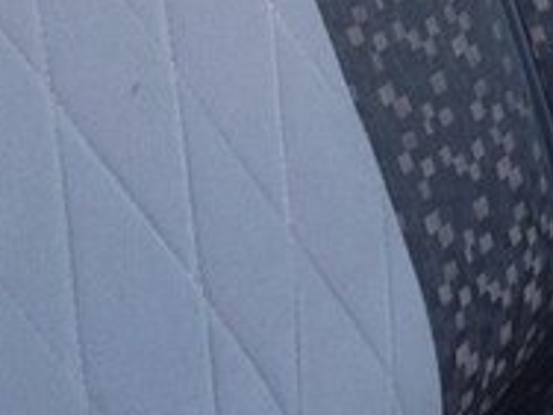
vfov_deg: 12.1
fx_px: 1853
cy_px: -246
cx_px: 644
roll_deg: -3.7
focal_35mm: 116
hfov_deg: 16.4
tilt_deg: -12.2
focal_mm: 4.12
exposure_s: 1/60
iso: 64
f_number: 2.4
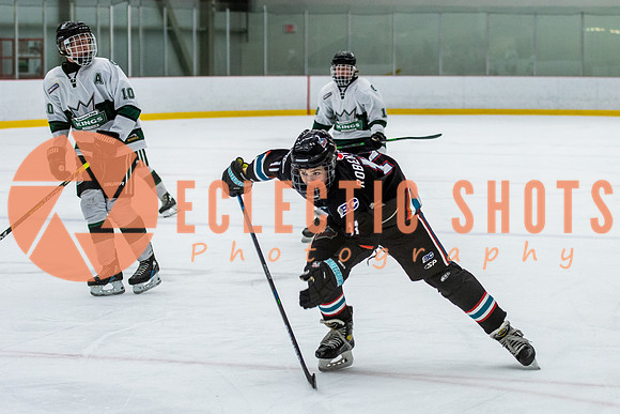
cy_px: 221
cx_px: 371
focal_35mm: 126
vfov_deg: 10.9
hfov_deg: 16.2
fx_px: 2171
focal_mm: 70
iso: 1100
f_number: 2.8
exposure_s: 1/640
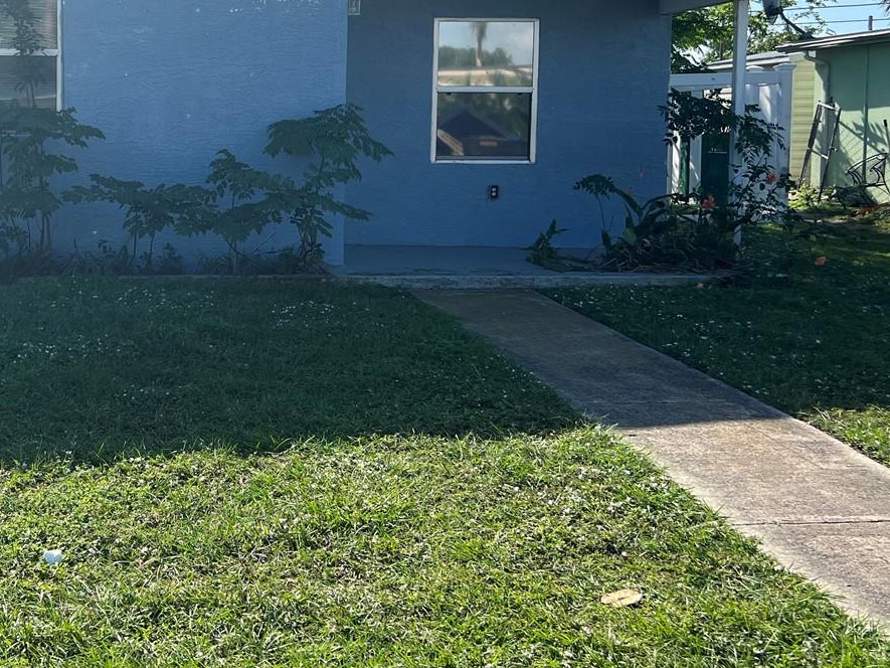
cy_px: 194
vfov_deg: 30.5
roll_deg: +1.7
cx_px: 179
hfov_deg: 38.9
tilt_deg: -3.5
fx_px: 1209
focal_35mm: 47
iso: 50
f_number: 1.5
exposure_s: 1/3831
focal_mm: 5.7
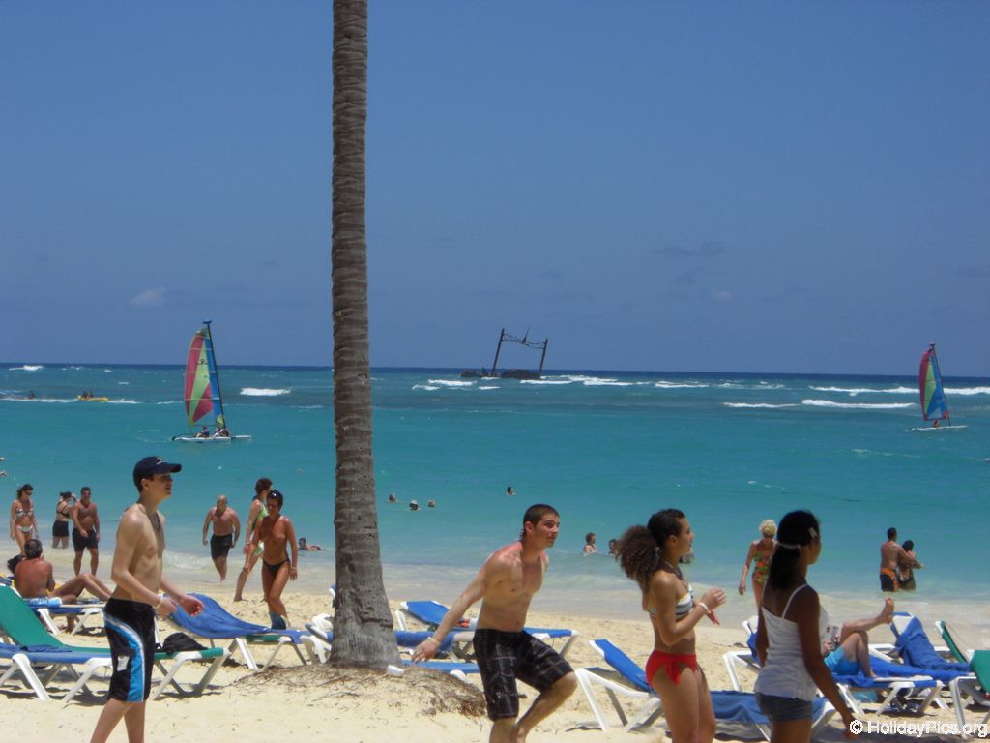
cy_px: 372
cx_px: 495
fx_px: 3260
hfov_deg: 17.3
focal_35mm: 114
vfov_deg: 13.0
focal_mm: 18.6
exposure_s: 1/800
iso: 64
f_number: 5.2
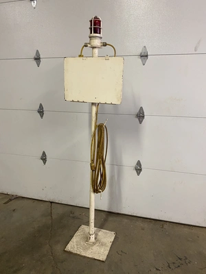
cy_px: 137
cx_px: 103
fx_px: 206
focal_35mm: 26
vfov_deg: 67.3
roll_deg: -0.3
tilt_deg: -12.2
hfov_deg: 53.1
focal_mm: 4.25
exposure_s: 1/60
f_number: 1.8
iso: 200
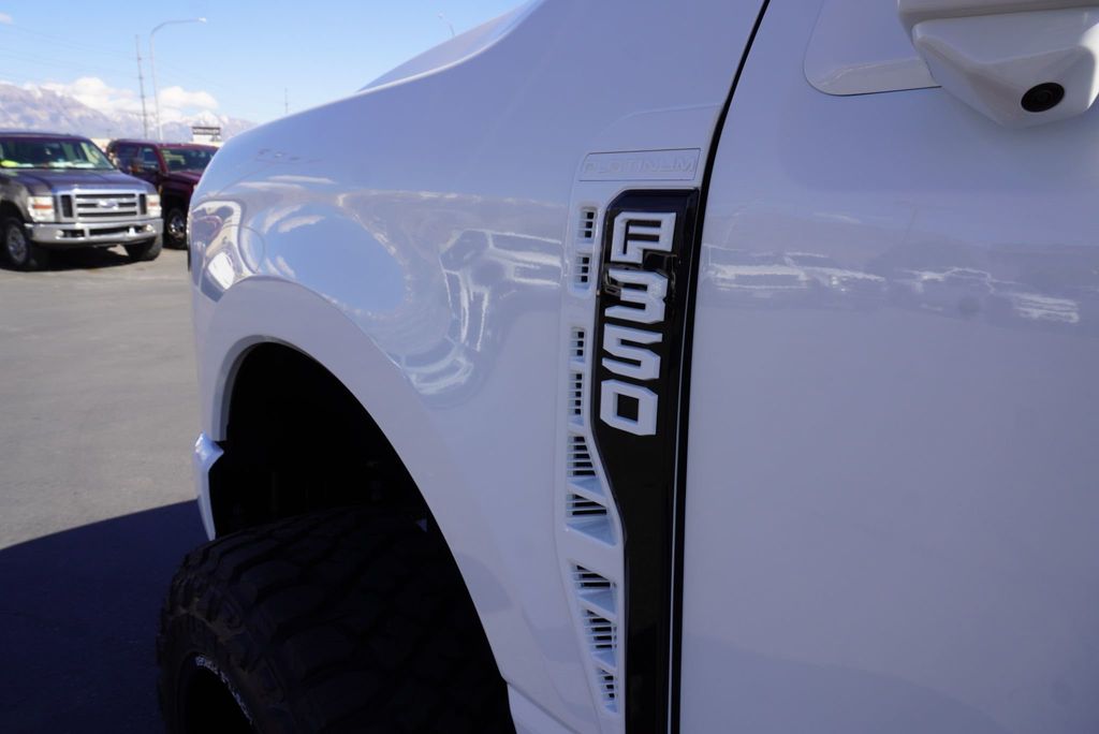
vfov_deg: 53.2
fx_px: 733
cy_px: 367
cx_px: 550
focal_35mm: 24
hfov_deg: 73.7
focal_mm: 16
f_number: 9
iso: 100
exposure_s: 1/125
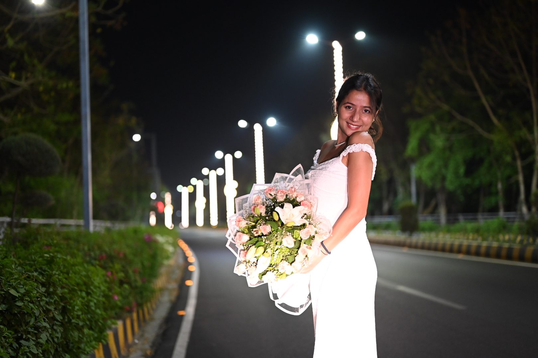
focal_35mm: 50
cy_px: 179
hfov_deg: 39.6
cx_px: 269
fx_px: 747
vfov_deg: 27.0
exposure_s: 1/100
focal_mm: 50
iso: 2000
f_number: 1.8
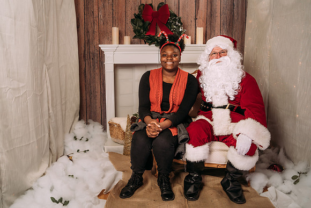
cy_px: 101
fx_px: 328
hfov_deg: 50.7
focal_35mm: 38
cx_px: 149
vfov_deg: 35.1
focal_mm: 35
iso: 100
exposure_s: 1/100
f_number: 5
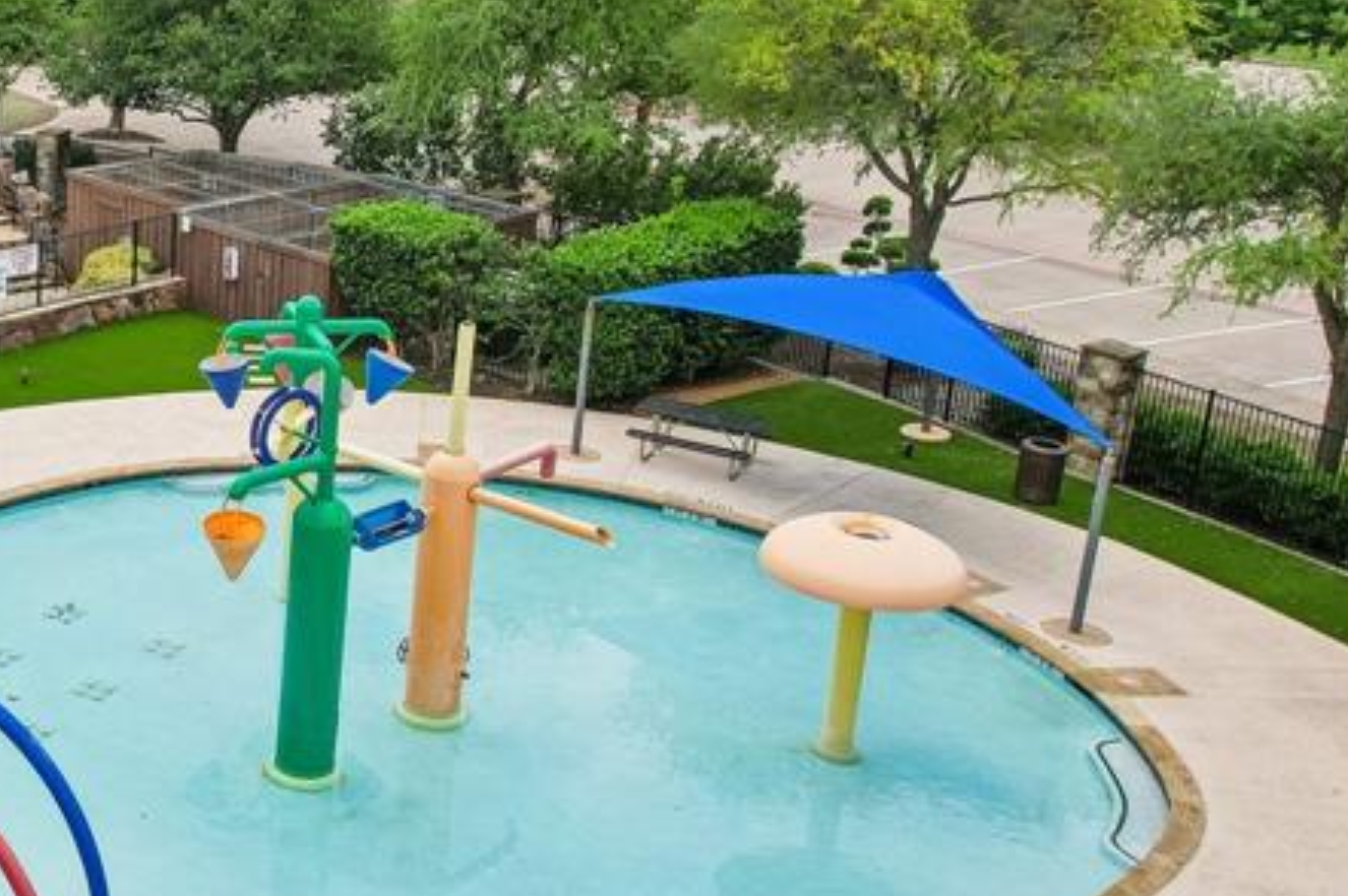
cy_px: 326
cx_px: -82
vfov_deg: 26.3
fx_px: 1908
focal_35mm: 51
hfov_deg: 34.4
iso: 100
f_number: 2.8
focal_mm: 8.4
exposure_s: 1/2000
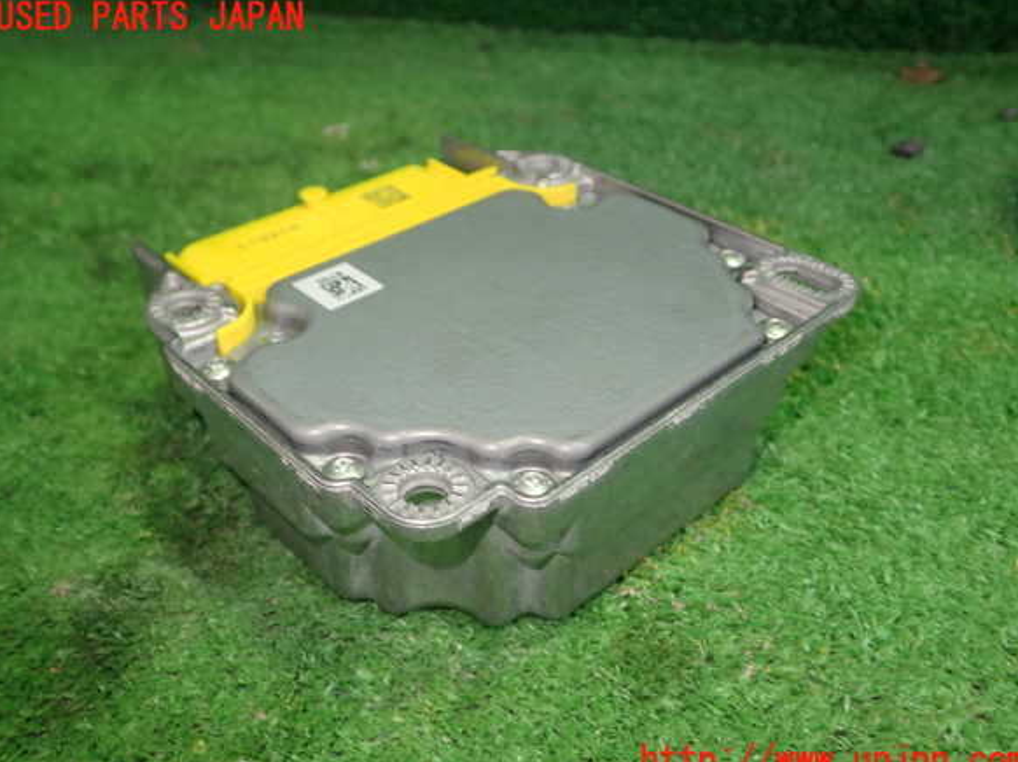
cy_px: 390
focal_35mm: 33
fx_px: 970
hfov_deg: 55.4
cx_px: 511
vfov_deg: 42.9
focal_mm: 5.79
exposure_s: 1/30
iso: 200
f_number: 2.4
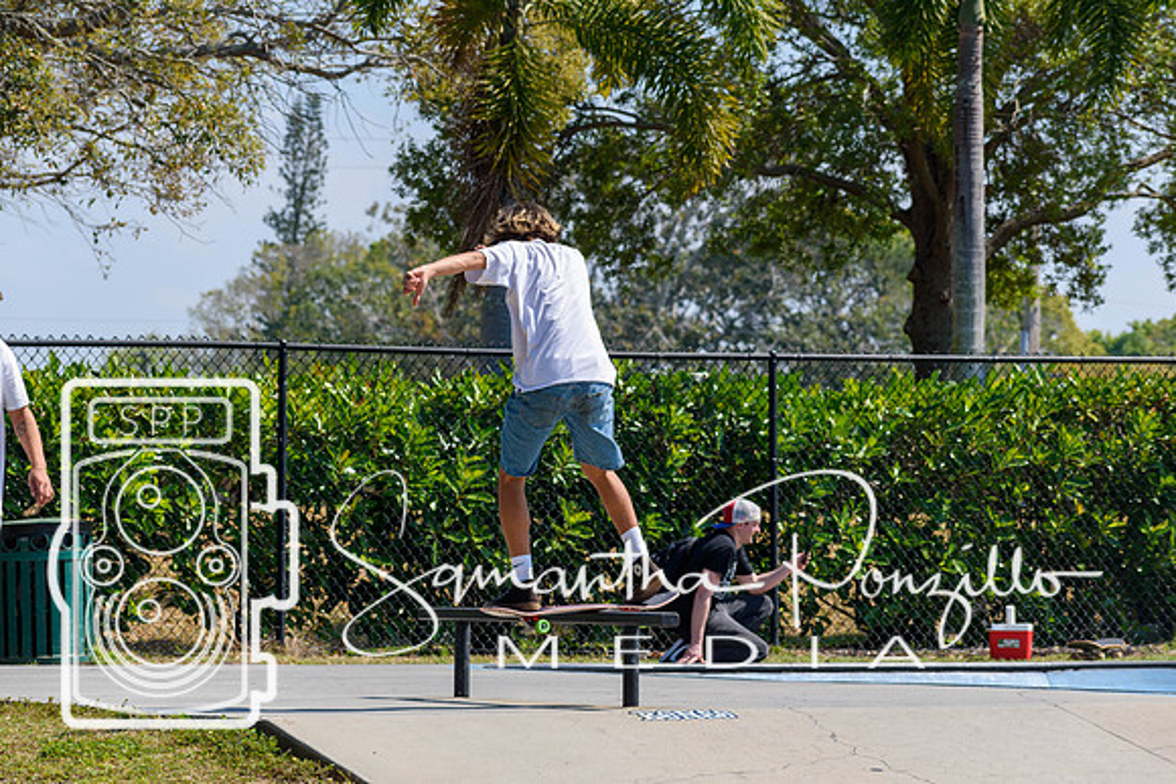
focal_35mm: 183
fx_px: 5979
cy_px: 392
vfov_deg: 7.5
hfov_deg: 11.2
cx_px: 588
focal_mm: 122
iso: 200
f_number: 7.1
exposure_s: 1/800
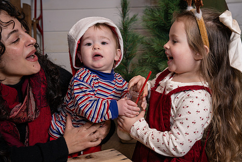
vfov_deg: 27.5
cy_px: 89
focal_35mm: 49
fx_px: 330
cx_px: 135
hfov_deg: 40.3
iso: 250
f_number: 5.6
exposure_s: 1/250
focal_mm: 43
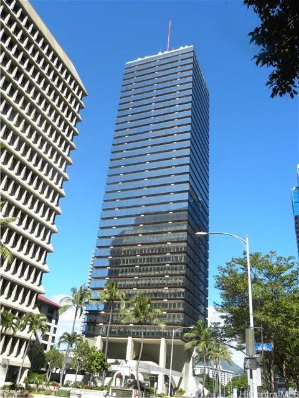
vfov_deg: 55.4
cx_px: 150
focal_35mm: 33
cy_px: 199
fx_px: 380
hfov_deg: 42.9
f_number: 5
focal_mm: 5.9
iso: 64
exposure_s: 1/199
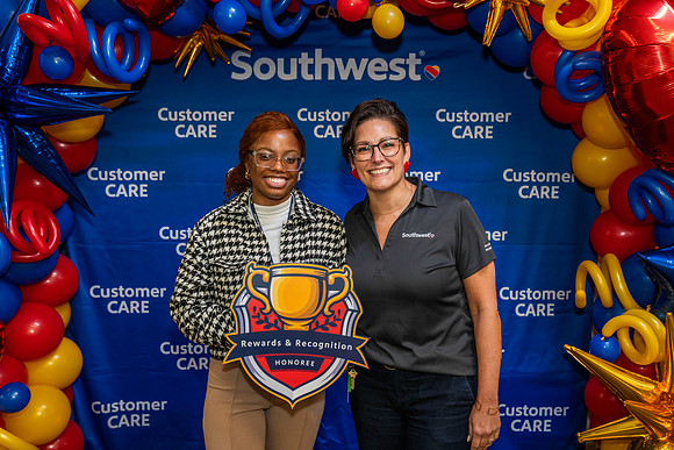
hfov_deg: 51.5
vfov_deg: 35.7
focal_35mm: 37
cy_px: 225
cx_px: 337
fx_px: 698
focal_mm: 36
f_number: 4
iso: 1250
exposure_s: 1/160
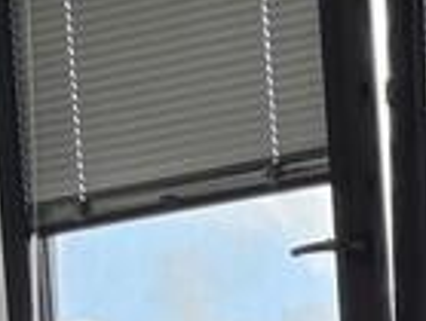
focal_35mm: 191
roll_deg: +2.8
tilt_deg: -1.1
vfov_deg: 7.3
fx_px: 2357
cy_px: 792
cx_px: 1067
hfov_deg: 9.1
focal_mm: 5.96
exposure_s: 1/314
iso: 40
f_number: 1.6
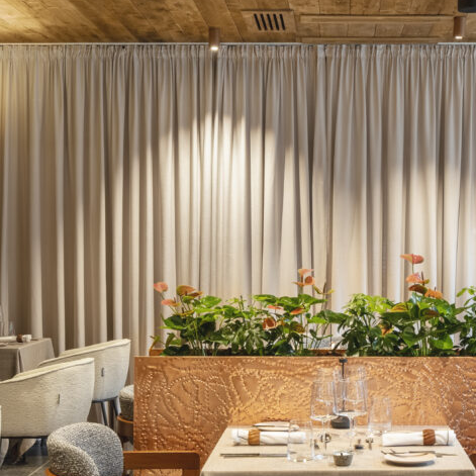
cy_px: 234
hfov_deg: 23.9
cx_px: 315
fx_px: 1120
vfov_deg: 24.0
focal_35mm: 72
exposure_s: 1/15
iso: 200
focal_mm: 26
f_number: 8
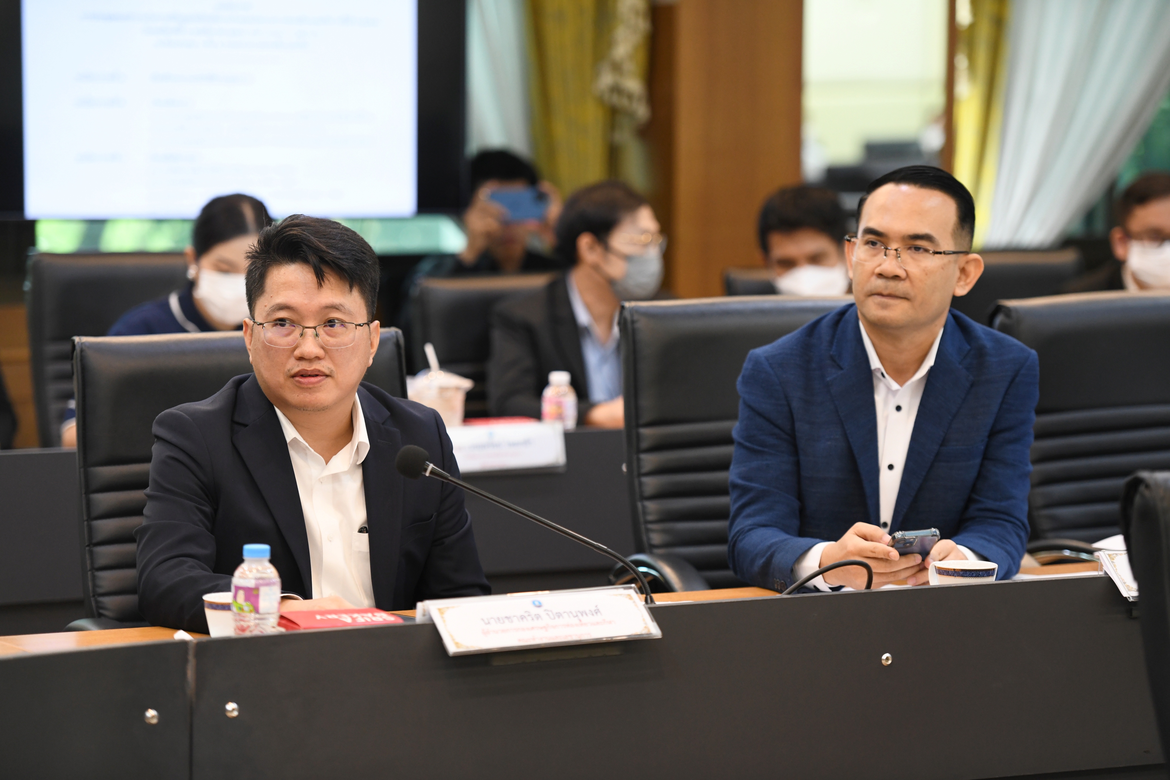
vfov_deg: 10.5
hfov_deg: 15.8
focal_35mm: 130
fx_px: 4225
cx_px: 585
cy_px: 390
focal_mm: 130
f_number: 2.8
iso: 1600
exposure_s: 1/125
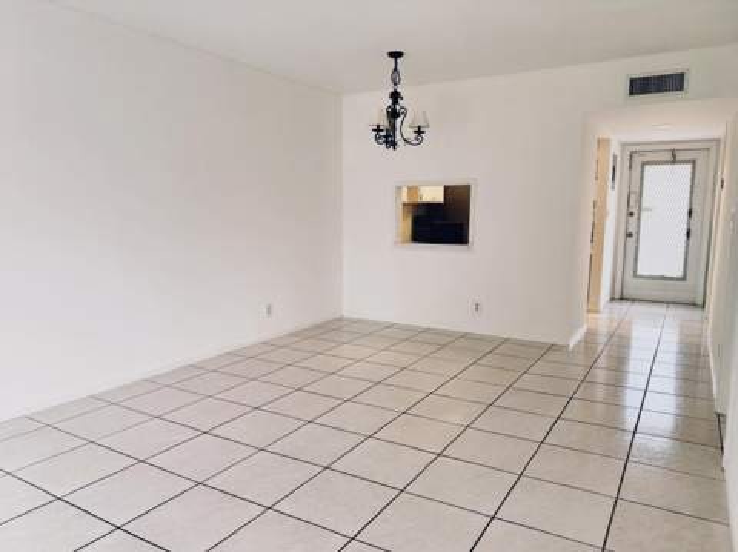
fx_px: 511
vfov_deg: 56.7
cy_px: 276
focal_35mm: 24
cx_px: 369
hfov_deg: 71.7
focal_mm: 6.76
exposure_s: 1/74
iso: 200
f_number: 1.78
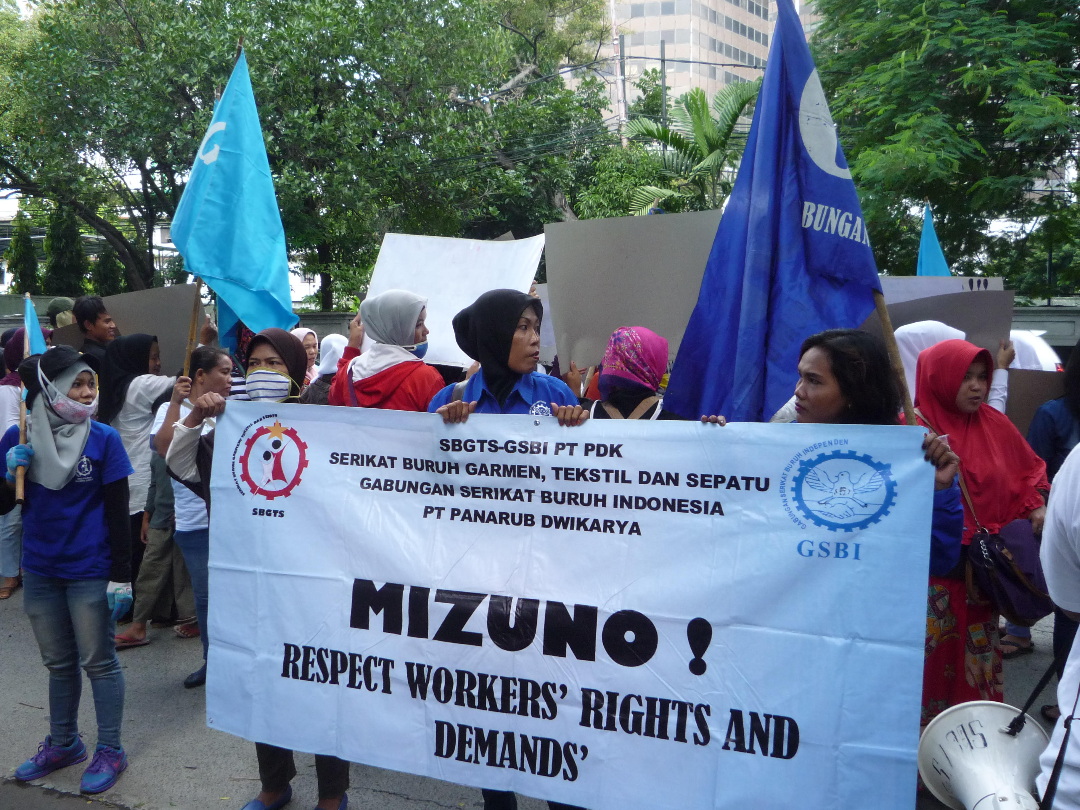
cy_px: 405
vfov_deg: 46.8
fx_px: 936
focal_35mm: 30
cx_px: 540
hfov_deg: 60.0
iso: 200
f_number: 4
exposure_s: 1/200
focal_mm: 5.2
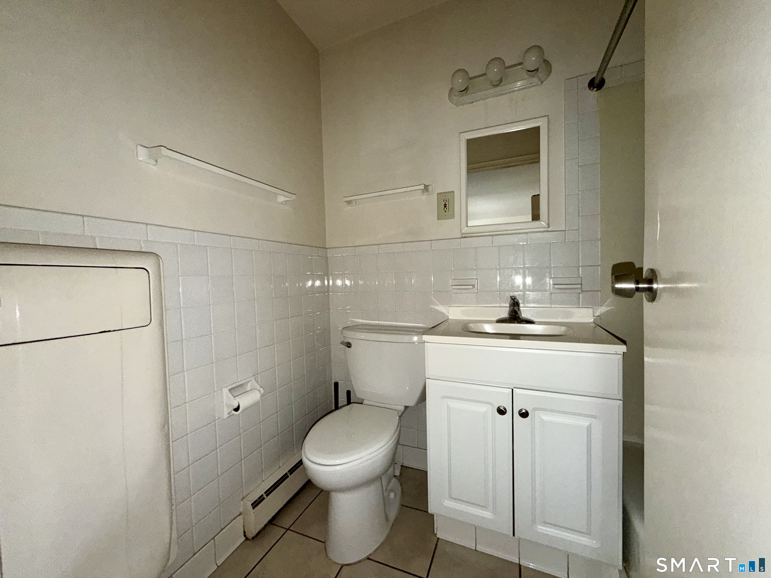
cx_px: 386
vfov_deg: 85.7
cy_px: 289
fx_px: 312
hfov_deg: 102.1
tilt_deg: -1.9
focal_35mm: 14
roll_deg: +1.5
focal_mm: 2.22
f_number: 2.2
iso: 125
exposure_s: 1/60
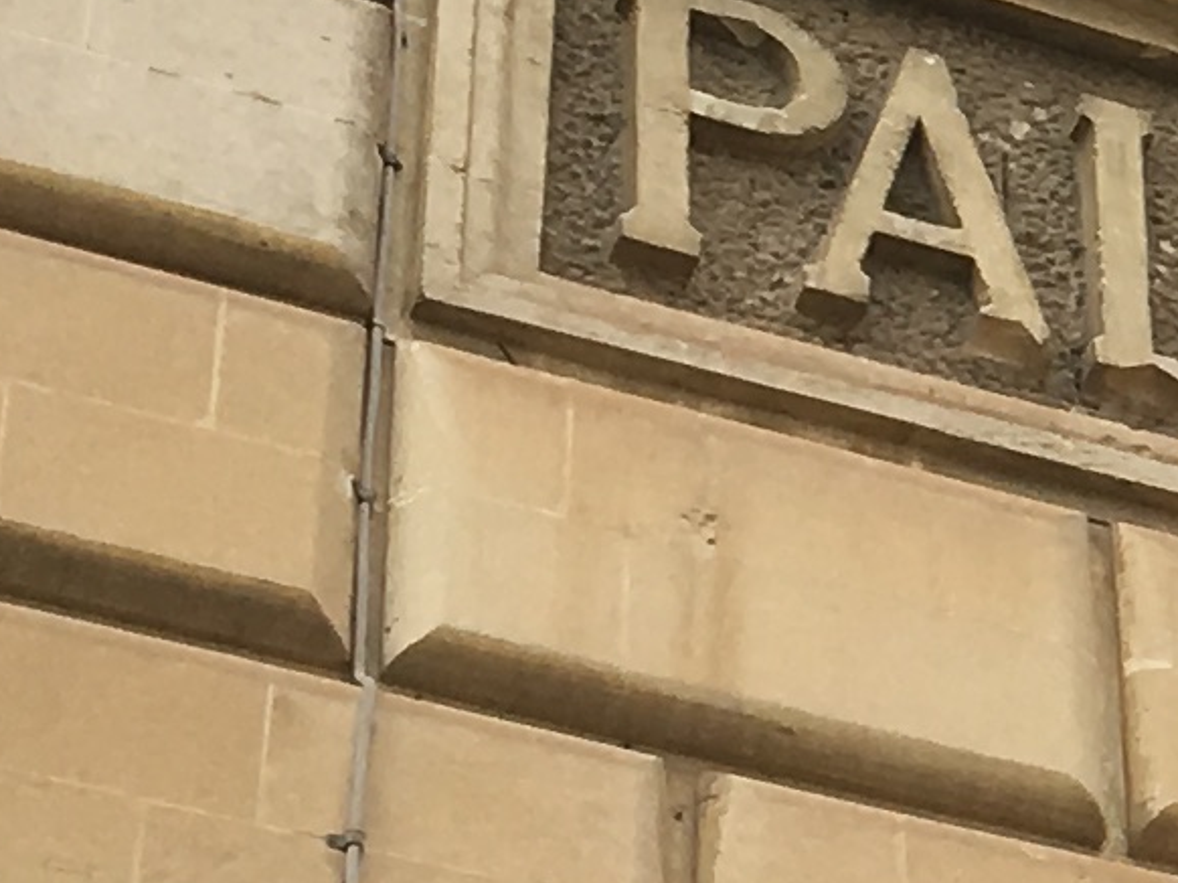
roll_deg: +14.2
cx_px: 2560
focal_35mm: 201
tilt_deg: +43.7
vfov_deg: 7.4
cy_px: 431
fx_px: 6837
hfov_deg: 9.1
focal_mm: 4.15
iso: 25
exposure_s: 1/439
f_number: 2.2
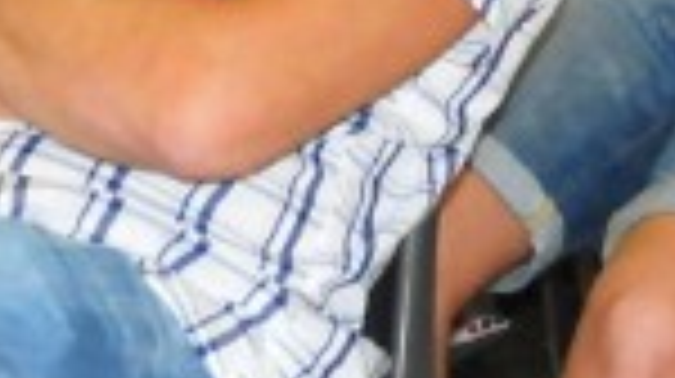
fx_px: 3594
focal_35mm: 201
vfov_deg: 5.7
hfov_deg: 10.7
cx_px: 32
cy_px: -659
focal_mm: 24
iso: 3200
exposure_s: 1/250
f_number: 4.5
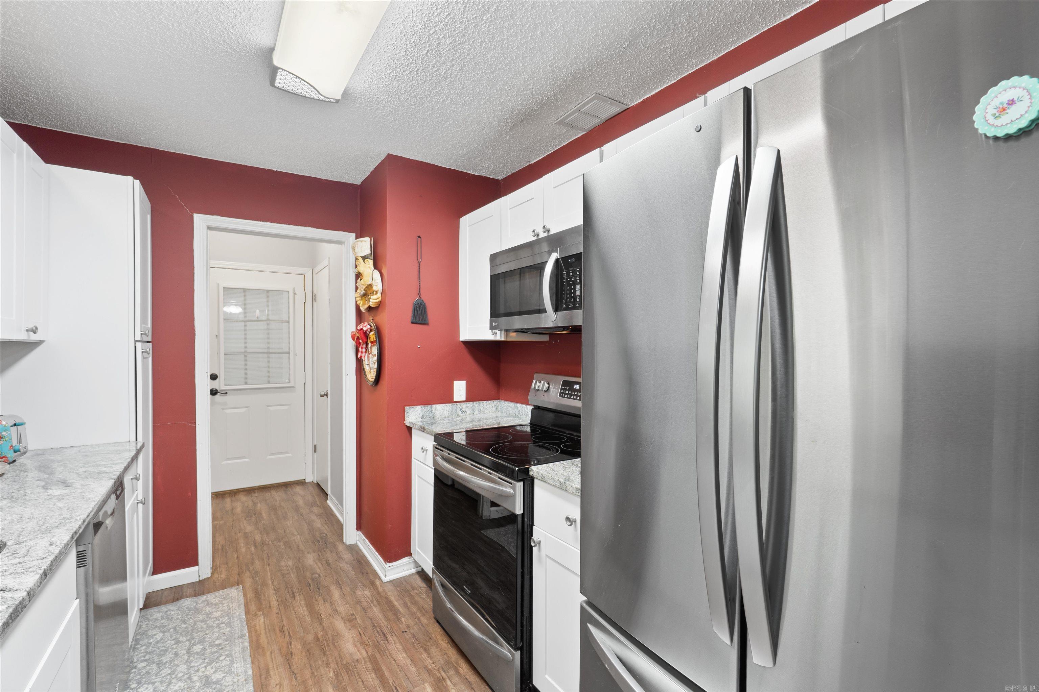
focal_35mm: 15
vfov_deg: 77.3
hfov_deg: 100.4
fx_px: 433
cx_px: 520
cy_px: 346
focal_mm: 10
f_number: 8
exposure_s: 1.3
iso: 100
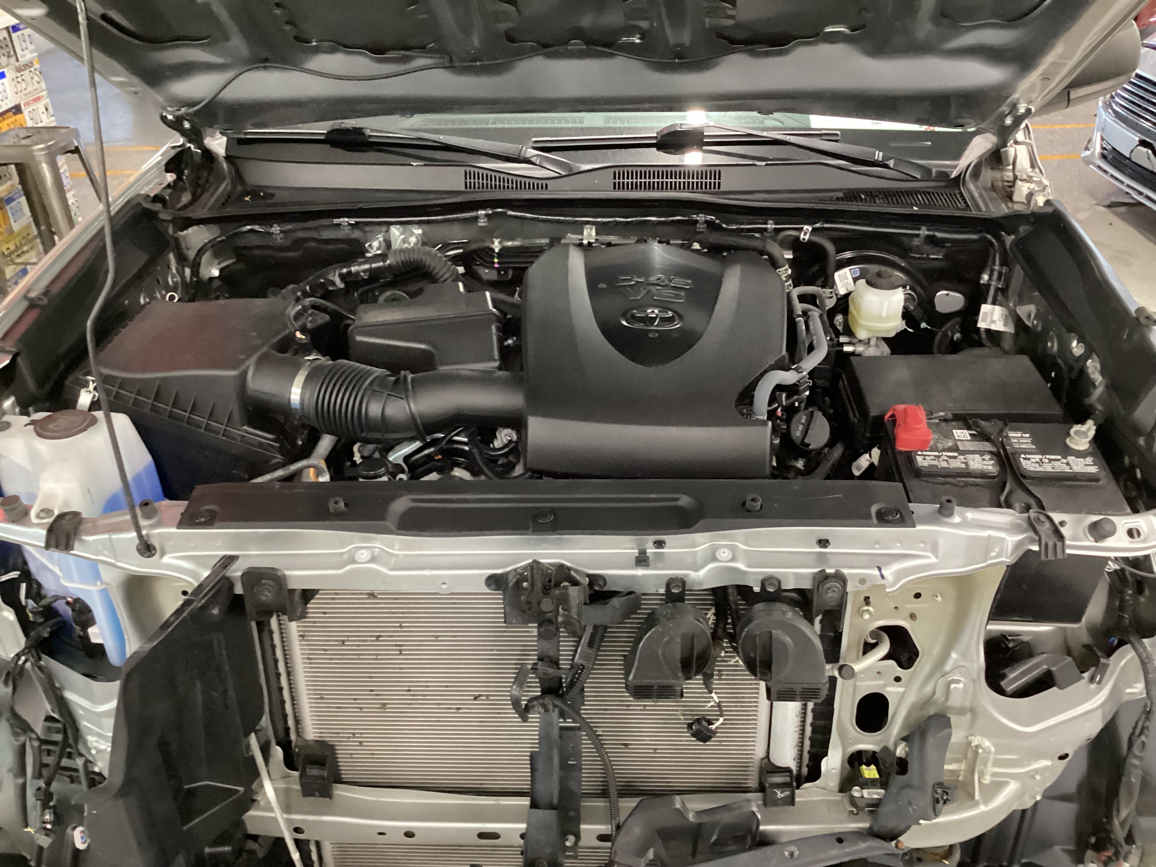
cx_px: 578
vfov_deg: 45.4
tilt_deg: -33.3
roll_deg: +2.0
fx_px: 1035
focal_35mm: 31
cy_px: 434
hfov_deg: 58.4
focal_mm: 3.3
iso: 640
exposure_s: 1/25
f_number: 2.4
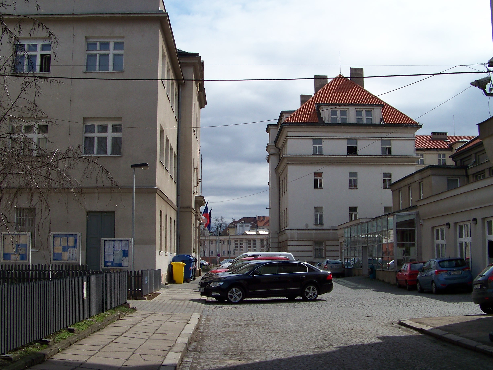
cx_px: 264
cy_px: 181
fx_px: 684
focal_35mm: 48
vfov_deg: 30.3
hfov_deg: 39.6
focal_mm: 5.85
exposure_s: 1/1000
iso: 64
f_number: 4
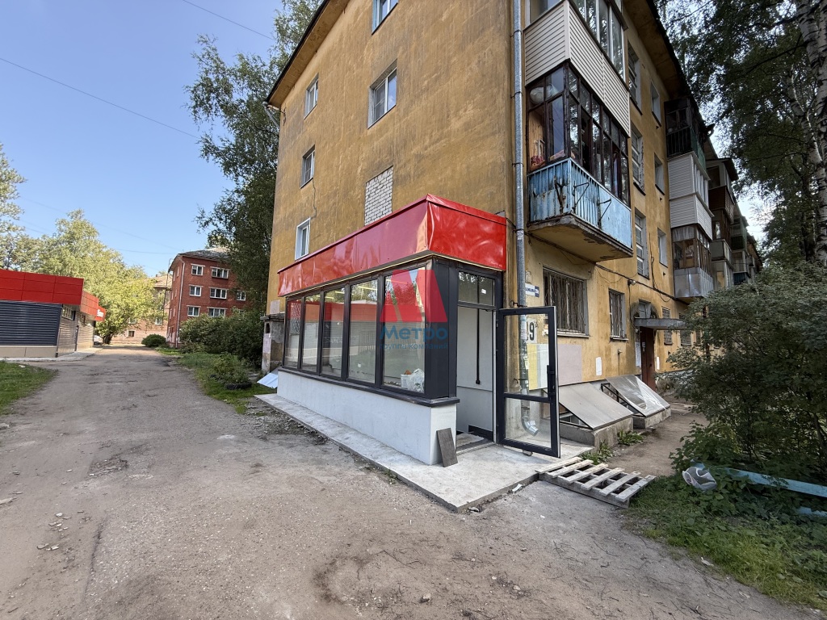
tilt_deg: +6.7
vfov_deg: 85.7
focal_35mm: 14
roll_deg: -1.6
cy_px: 310
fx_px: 334
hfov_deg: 102.1
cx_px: 414
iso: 64
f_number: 2.2
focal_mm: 2.22
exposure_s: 1/338
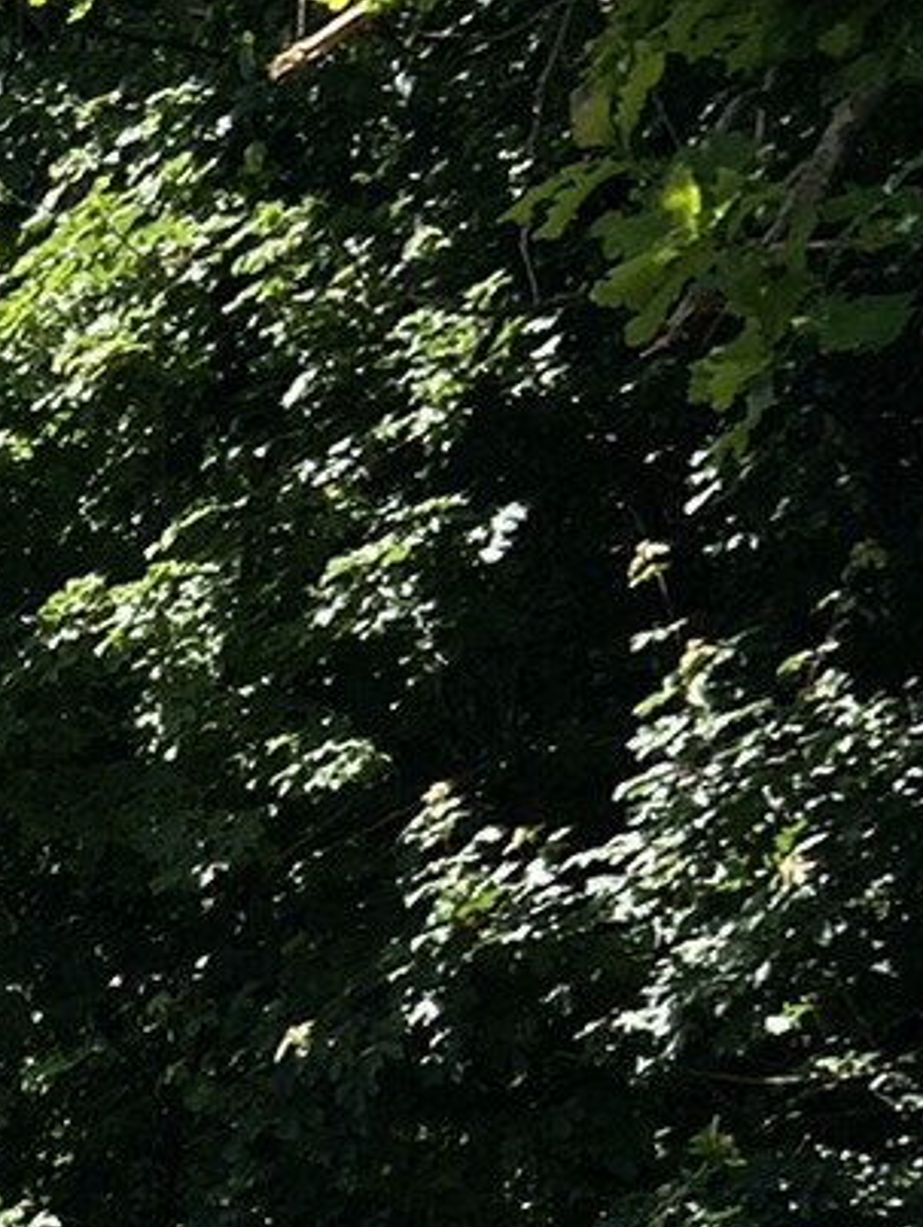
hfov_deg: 10.2
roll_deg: +0.9
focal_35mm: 132
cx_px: -1020
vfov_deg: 14.3
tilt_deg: +3.6
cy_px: 1629
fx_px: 4685
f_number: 1.8
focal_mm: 4.25
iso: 32
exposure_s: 1/1808
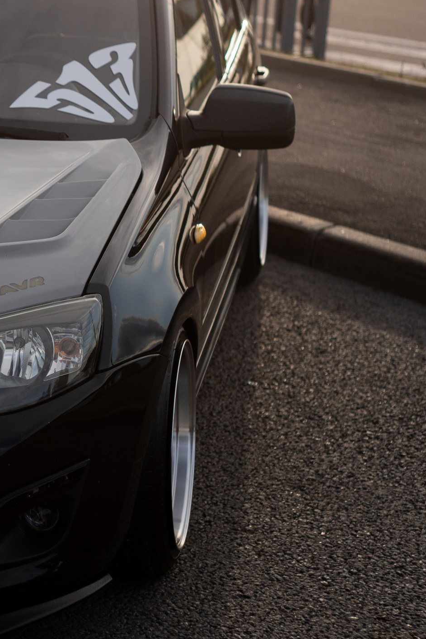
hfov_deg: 13.9
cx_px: -104
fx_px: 1687
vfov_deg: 21.4
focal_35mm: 95
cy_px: 227
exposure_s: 1/2000
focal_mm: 35
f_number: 2.2
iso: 100
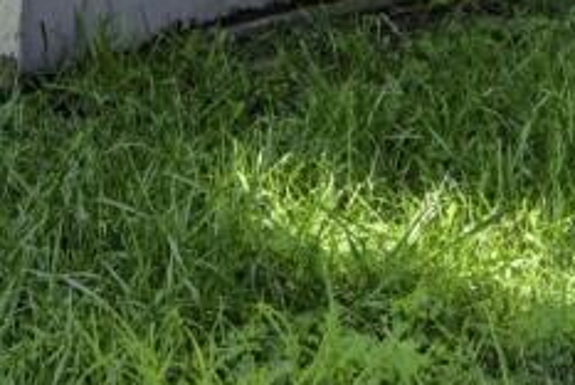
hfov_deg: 17.3
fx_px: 1887
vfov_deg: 9.8
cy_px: -629
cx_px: 299
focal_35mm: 118
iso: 100
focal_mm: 17
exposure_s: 1/80
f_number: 8
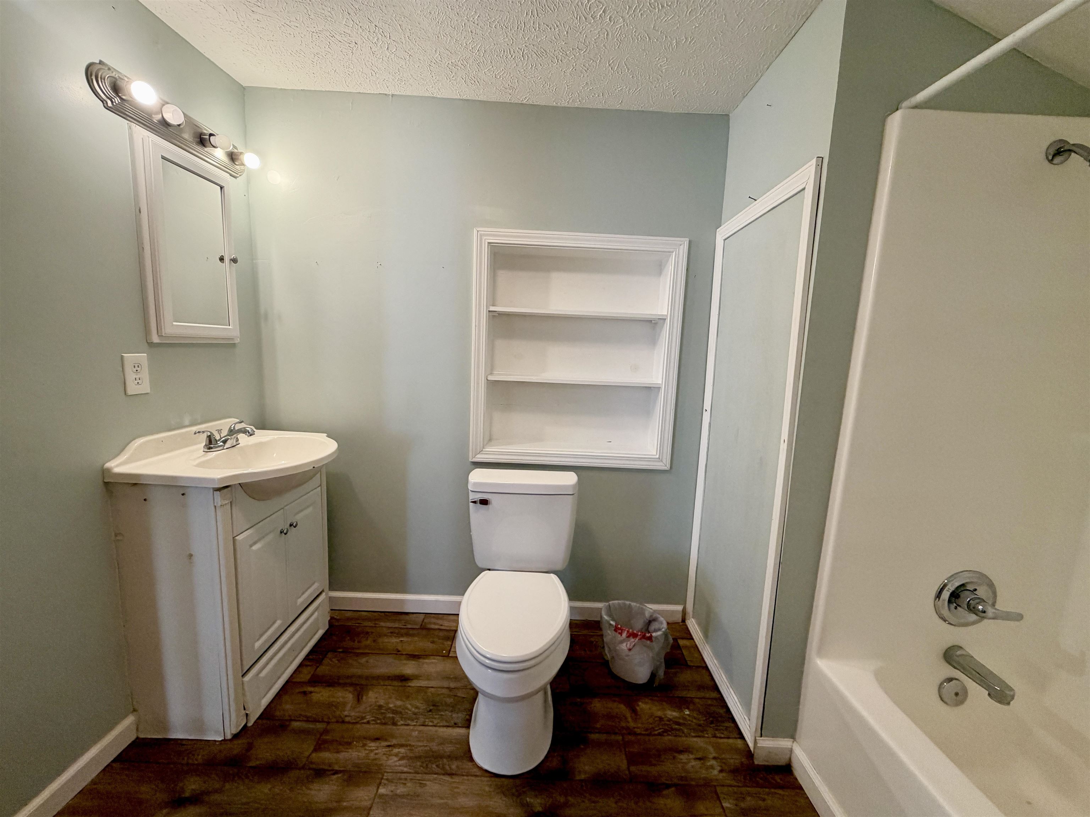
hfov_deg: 102.1
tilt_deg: -8.5
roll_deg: -1.7
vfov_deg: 85.7
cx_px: 545
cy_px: 408
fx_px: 441
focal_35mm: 14
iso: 160
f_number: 2.2
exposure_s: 1/60
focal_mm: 2.22
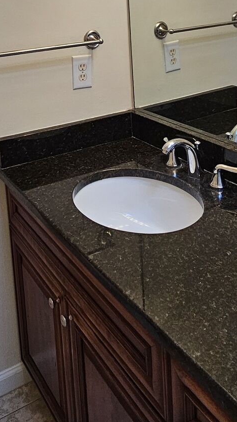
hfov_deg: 30.4
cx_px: 95
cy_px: 51
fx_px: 436
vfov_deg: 47.0
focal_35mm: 39
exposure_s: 1/60
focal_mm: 2.2
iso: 80
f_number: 2.2
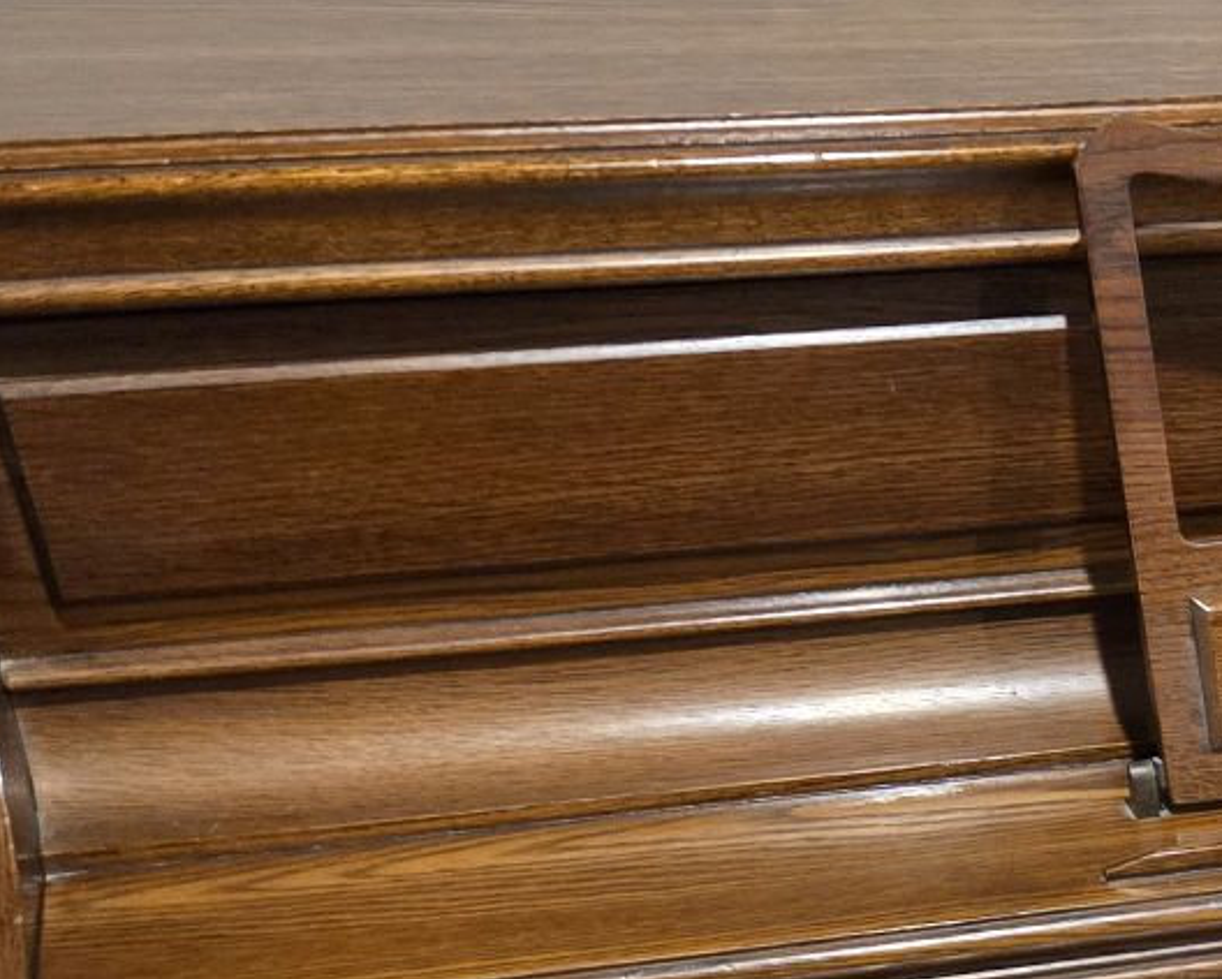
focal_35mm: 85
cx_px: 1884
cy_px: 1497
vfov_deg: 16.4
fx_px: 3076
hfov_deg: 19.3
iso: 800
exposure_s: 1/60
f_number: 1.8
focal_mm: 5.4
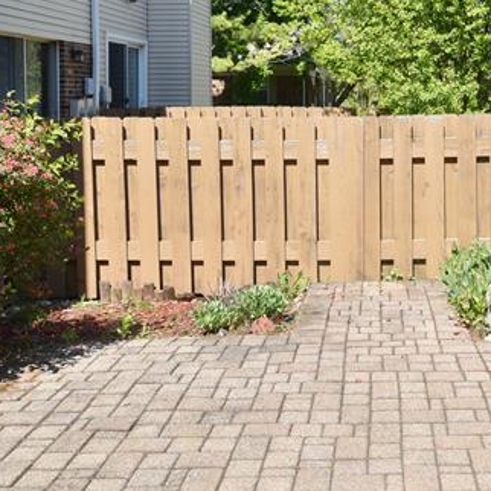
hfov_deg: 35.1
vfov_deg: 36.0
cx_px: 422
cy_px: 123
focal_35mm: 46
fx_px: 738
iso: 100
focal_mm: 17
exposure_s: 1/200
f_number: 9
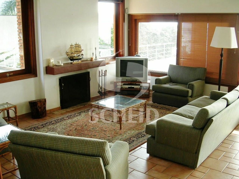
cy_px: 90
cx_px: 120
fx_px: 262
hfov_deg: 49.0
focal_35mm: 38
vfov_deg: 37.7
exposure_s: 1/39.5
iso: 50
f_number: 2.8
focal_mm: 5.8
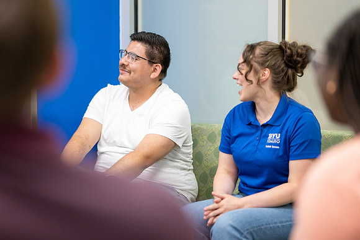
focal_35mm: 96
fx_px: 955
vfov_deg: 14.3
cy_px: 125
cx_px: 158
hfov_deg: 21.3
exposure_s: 1/200
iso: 400
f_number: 1.8
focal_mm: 85
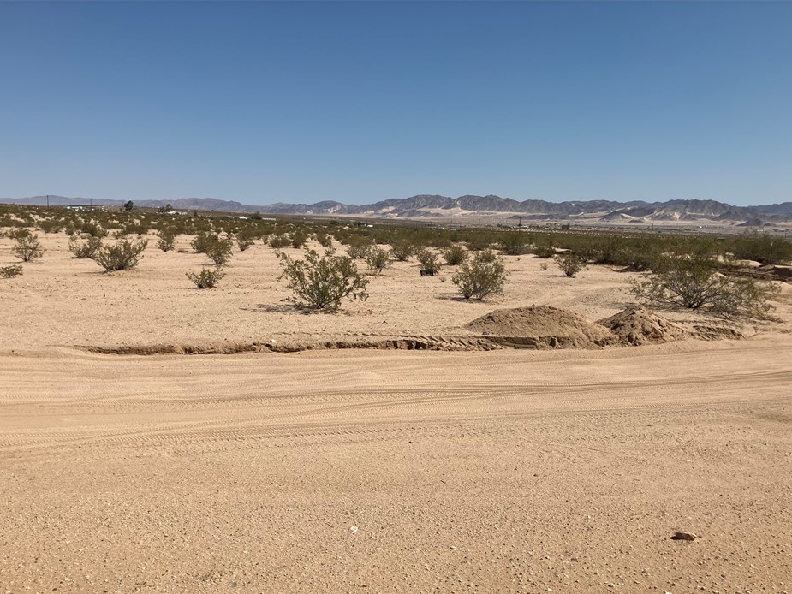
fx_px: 709
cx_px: 403
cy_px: 328
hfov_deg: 58.3
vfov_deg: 45.4
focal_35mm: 31
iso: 32
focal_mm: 3.99
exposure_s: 1/4878
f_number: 1.8
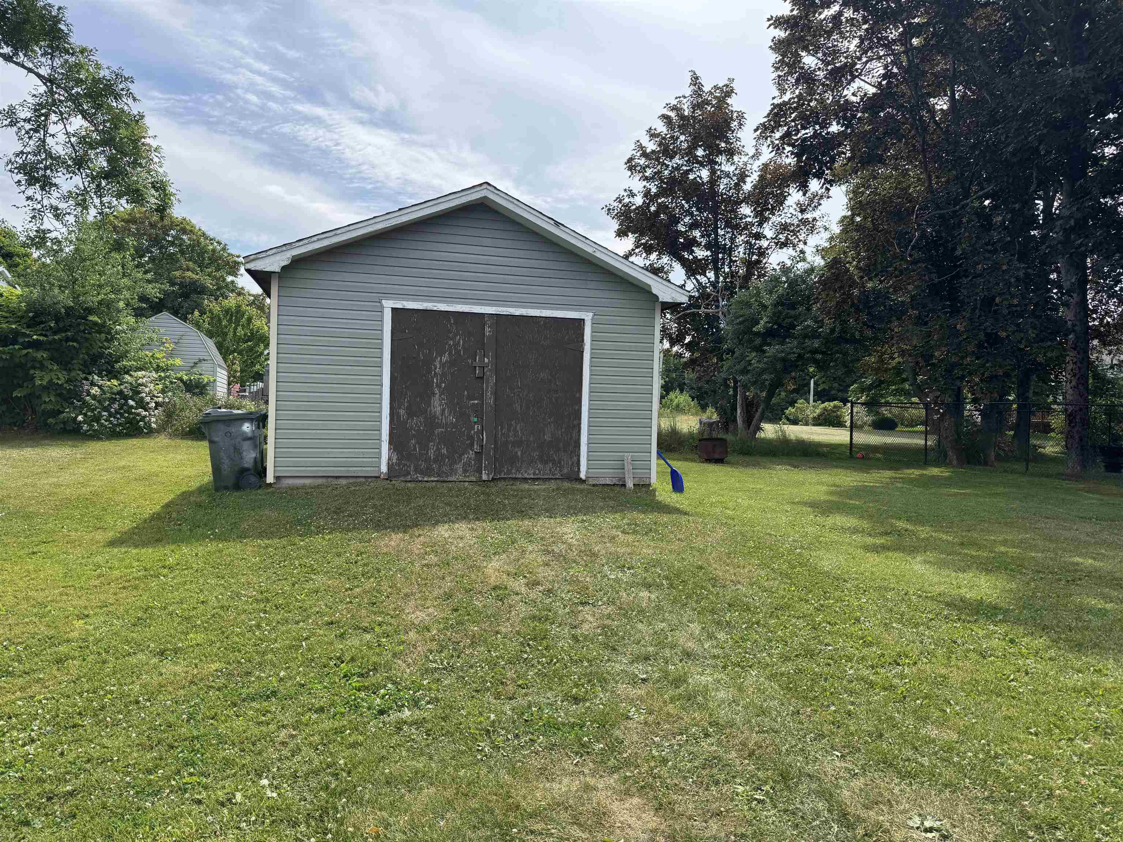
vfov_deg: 56.8
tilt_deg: +0.7
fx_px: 779
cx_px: 562
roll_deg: +0.6
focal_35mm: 24
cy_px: 421
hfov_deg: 71.6
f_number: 1.78
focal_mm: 6.76
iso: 80
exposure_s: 1/3096
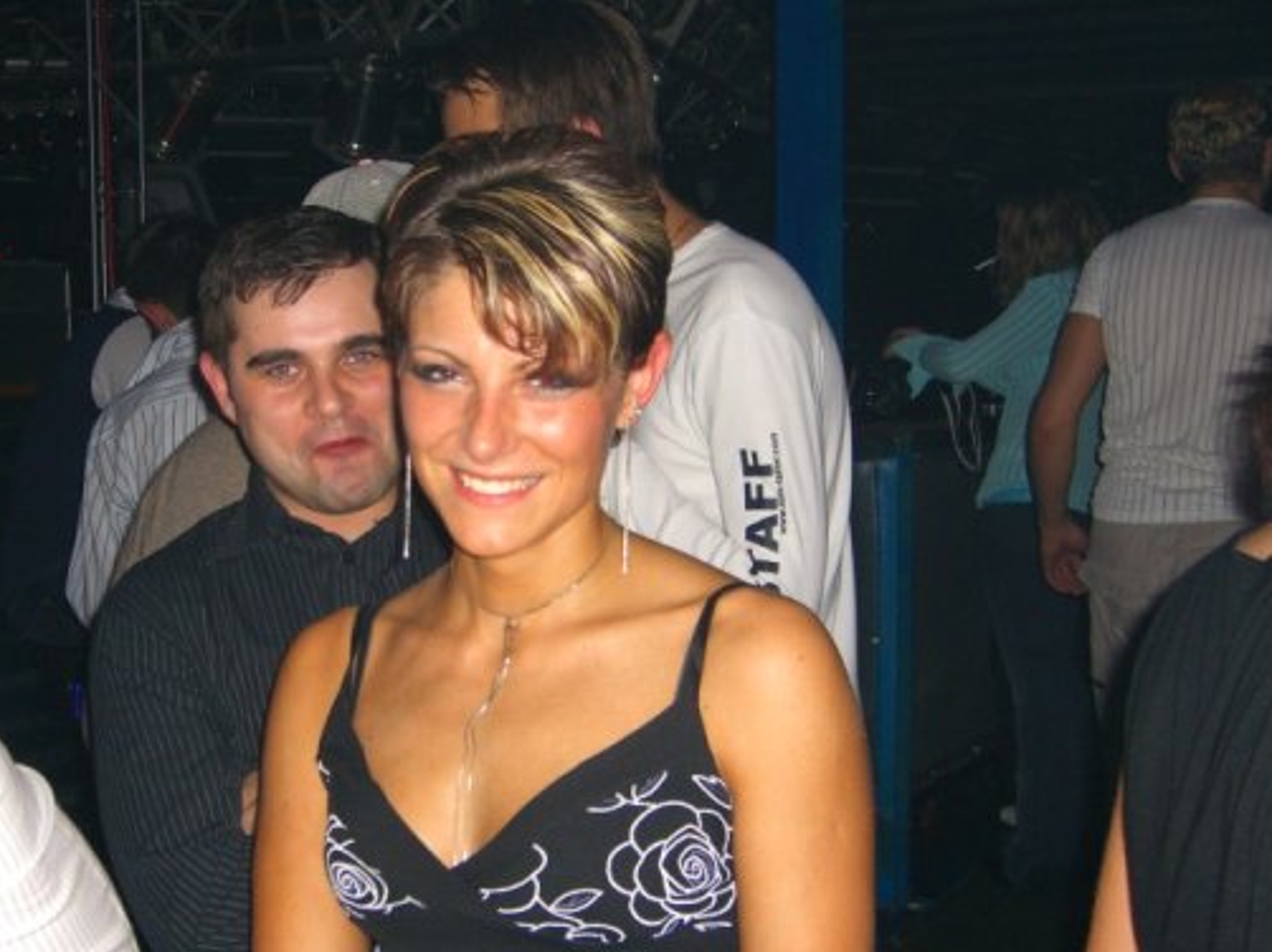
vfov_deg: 26.5
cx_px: 532
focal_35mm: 55
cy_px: 509
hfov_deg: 34.9
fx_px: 2020
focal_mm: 9.5
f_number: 3.1
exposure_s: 1/60
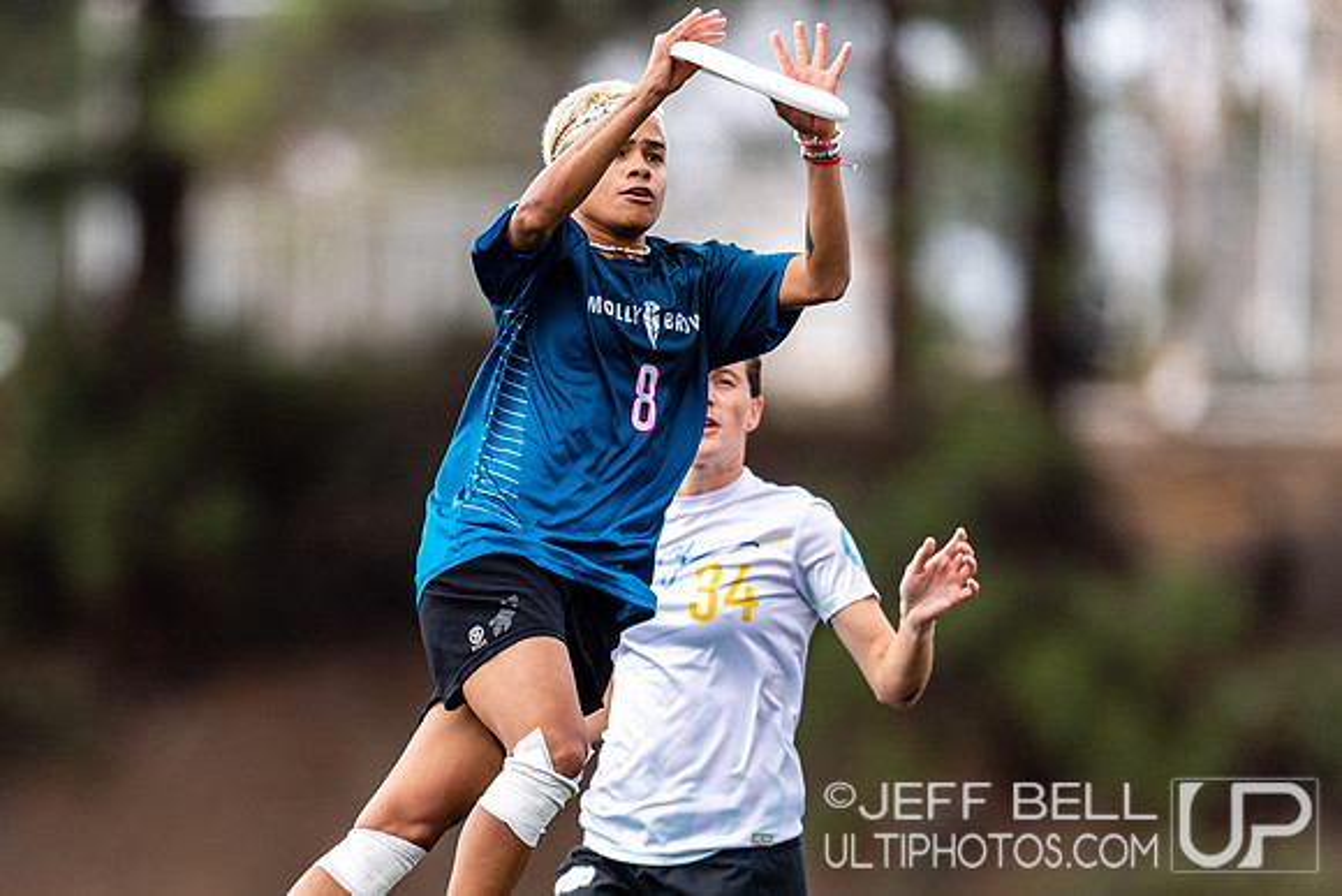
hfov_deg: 2.6
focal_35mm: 786
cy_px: 842
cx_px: 466
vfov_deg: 1.7
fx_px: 29314
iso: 100
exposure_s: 1/1000
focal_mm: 400
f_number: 2.8
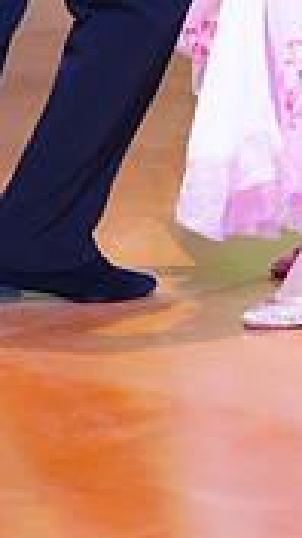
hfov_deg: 4.4
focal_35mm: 273
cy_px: -241
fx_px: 3886
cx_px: 297
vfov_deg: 7.8
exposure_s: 1/500
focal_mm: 79
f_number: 2.8
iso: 5000
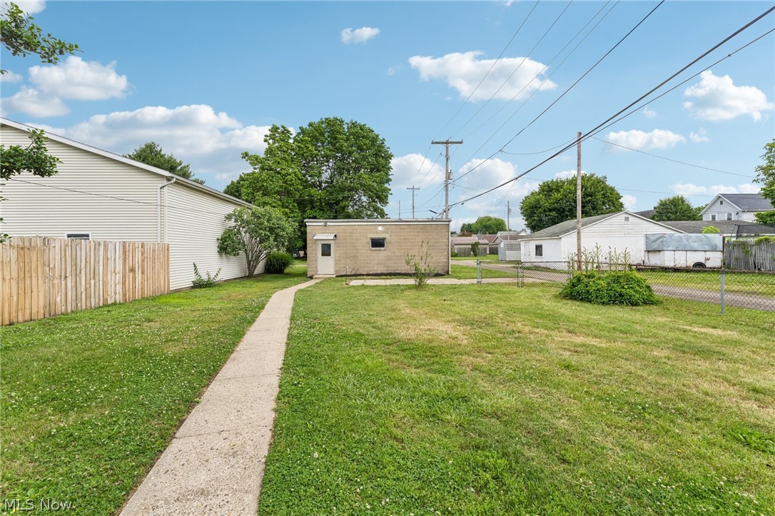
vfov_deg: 81.2
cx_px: 388
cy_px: 258
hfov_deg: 104.3
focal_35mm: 14
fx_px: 301
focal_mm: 14
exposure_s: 1/640
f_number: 8
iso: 320
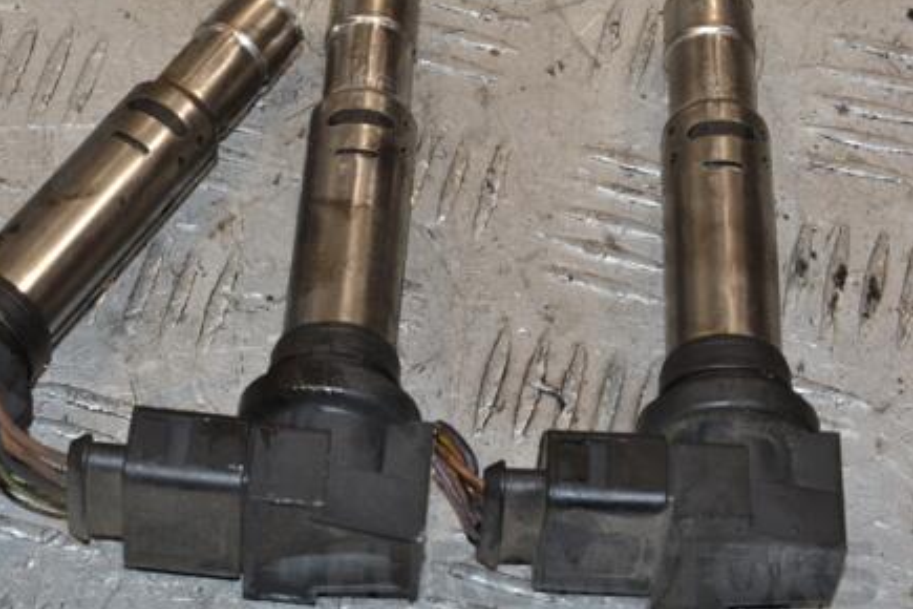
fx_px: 3043
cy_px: 294
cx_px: 288
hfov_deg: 17.0
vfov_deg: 11.4
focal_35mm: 120
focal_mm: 58
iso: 800
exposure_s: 1/200
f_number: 11
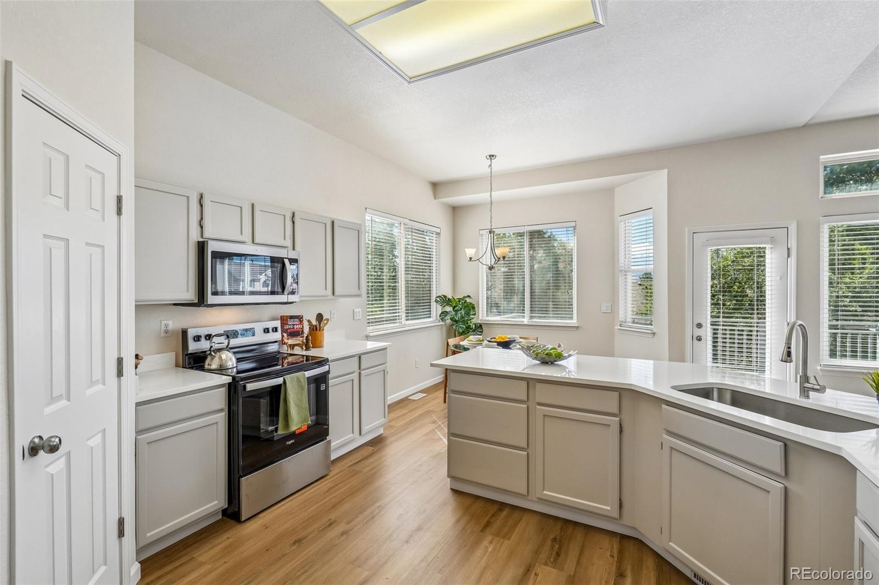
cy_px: 292
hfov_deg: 100.4
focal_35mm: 15
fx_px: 366
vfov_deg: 77.3
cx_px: 440
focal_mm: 10
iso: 400
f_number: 8
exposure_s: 1/100
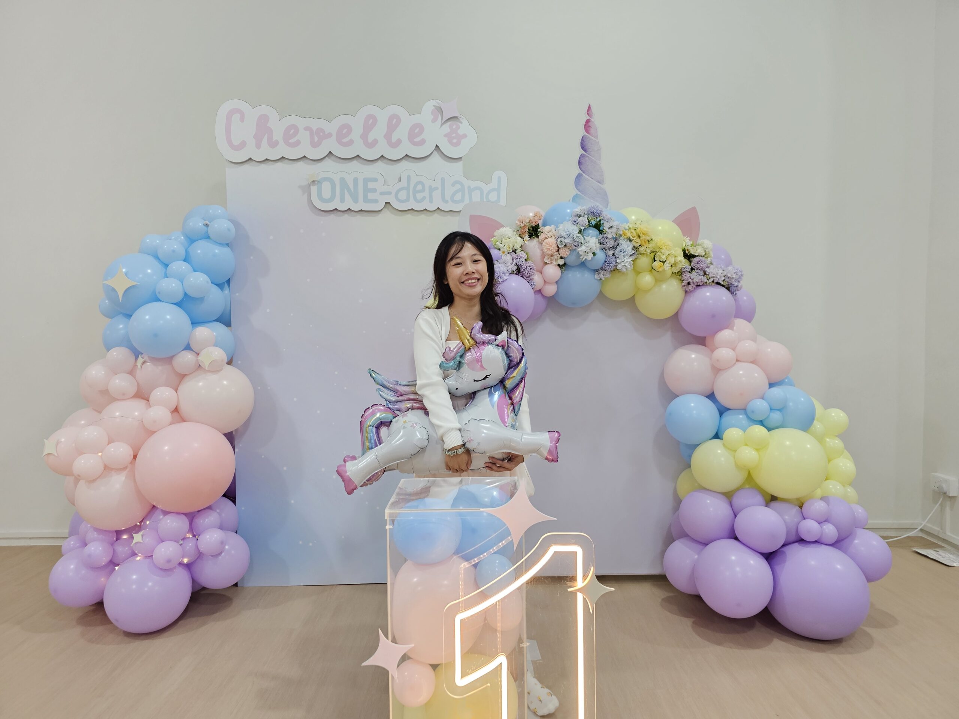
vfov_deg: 58.9
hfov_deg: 73.9
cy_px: 360
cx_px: 480
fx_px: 637
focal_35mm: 23
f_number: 1.7
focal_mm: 6.3
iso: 320
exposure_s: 1/100
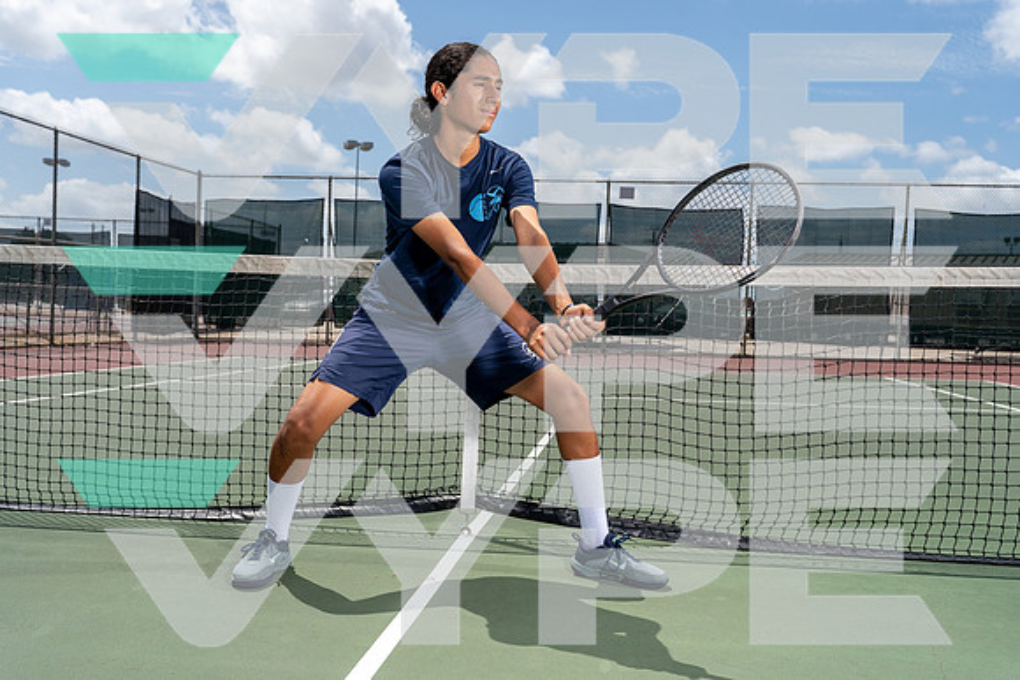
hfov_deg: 54.4
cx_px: 510
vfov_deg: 37.9
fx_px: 992
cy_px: 340
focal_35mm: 35
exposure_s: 1/1250
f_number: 6.3
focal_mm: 35
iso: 250
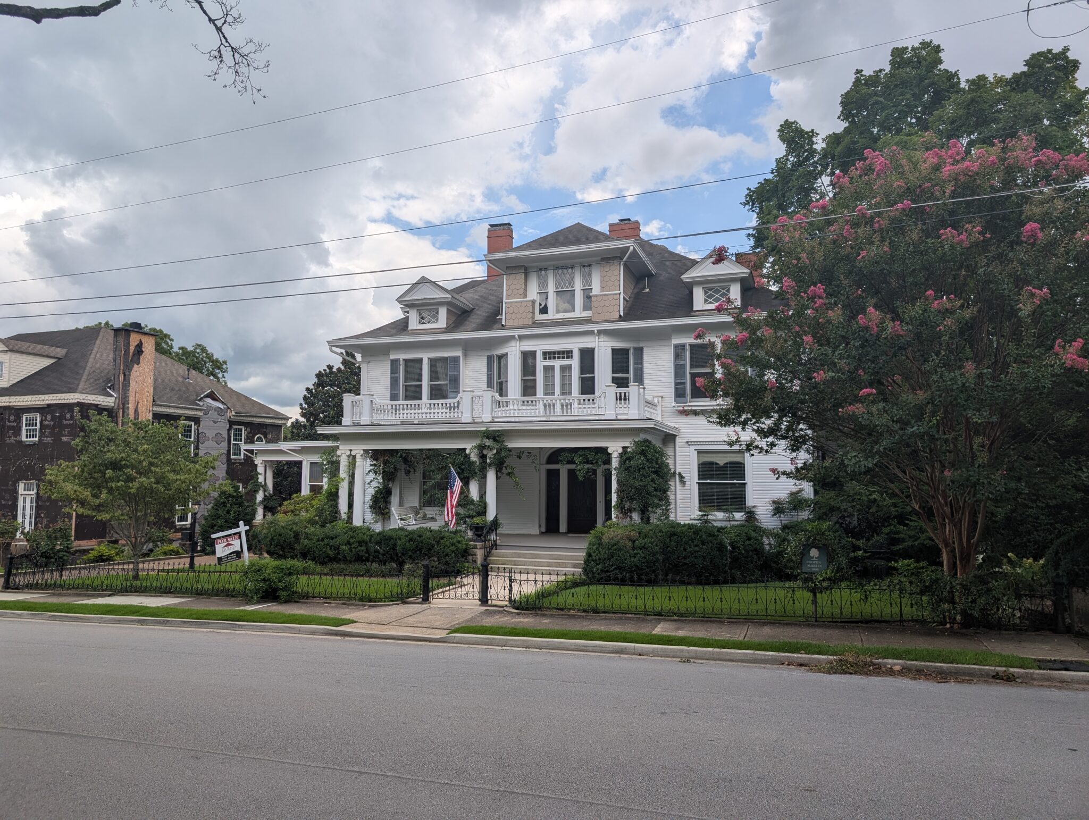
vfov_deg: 56.9
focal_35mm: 24
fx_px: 756
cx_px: 544
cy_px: 410
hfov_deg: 71.5
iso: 20
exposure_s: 1/940
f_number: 1.68
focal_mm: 6.9
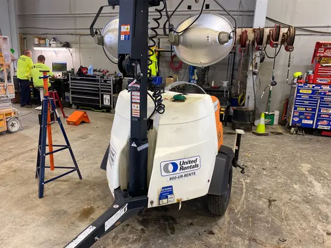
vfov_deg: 53.1
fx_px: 249
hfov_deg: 67.3
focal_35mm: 26
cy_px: 124
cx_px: 166
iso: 125
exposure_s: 1/60
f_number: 1.8
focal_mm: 4.25
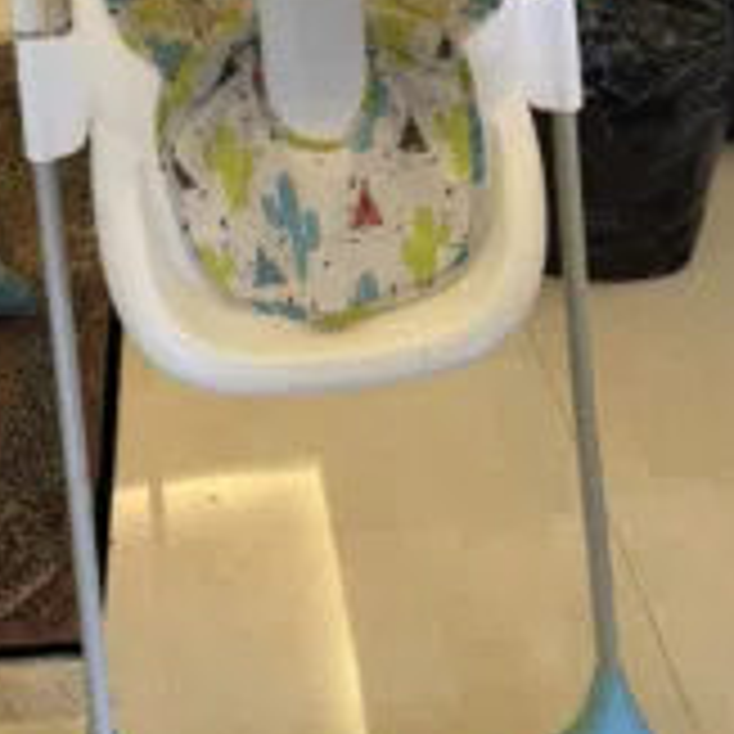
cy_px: 189
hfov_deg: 32.7
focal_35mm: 52
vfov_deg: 32.2
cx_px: 315
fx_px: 1247
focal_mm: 6.76
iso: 80
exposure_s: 1/100
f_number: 1.78
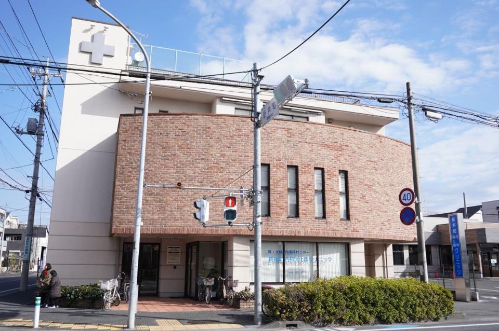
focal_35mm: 32
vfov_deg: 41.6
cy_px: 166
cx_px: 250
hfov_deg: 59.5
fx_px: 436
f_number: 5.6
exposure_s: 1/500
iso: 100
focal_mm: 21
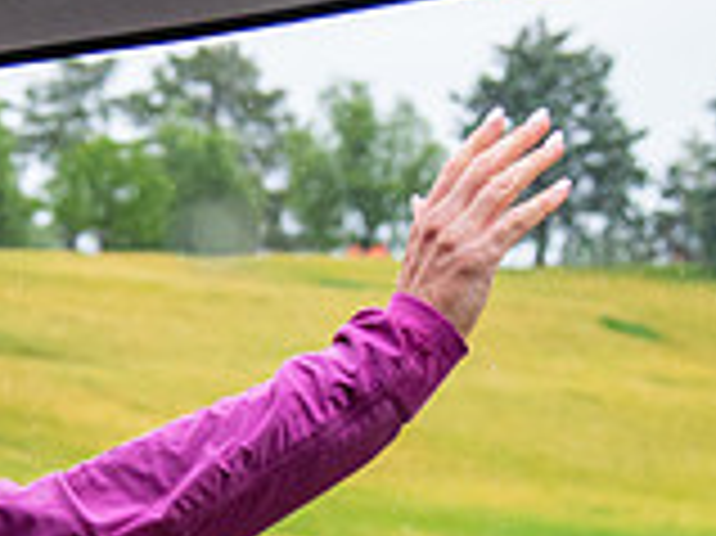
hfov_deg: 13.2
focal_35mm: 149
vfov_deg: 9.9
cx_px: 77
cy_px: 446
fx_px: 3080
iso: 2000
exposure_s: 1/1250
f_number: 4
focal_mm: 40
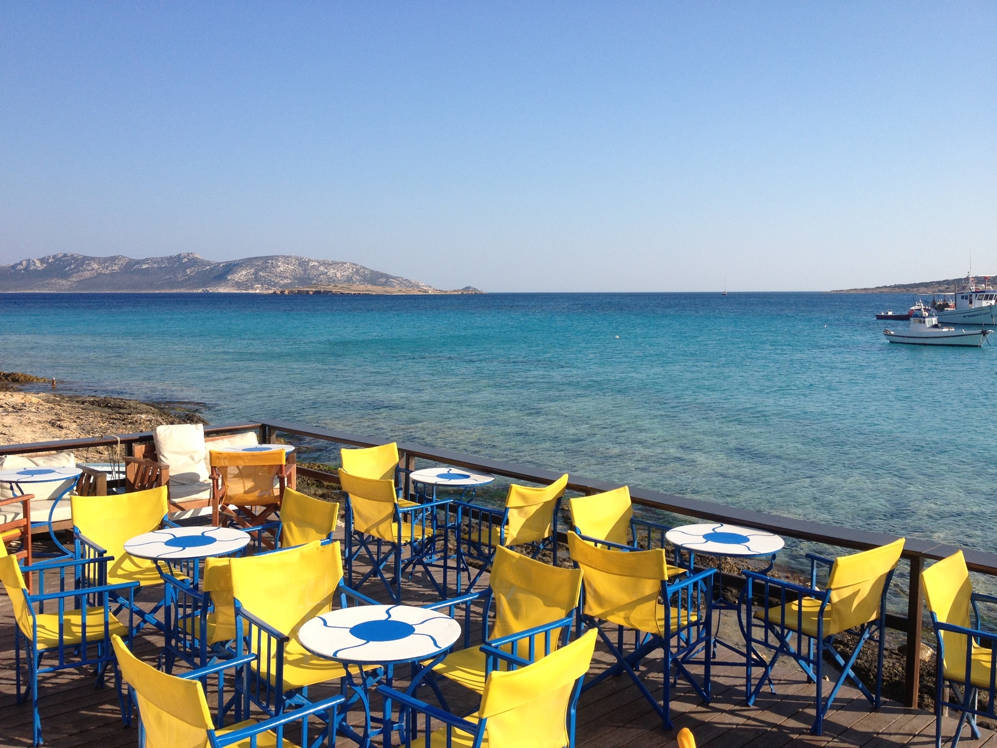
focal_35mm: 35
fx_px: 1008
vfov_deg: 40.7
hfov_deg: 52.6
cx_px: 498
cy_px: 374
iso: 50
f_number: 2.4
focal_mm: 4.28
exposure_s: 1/1577
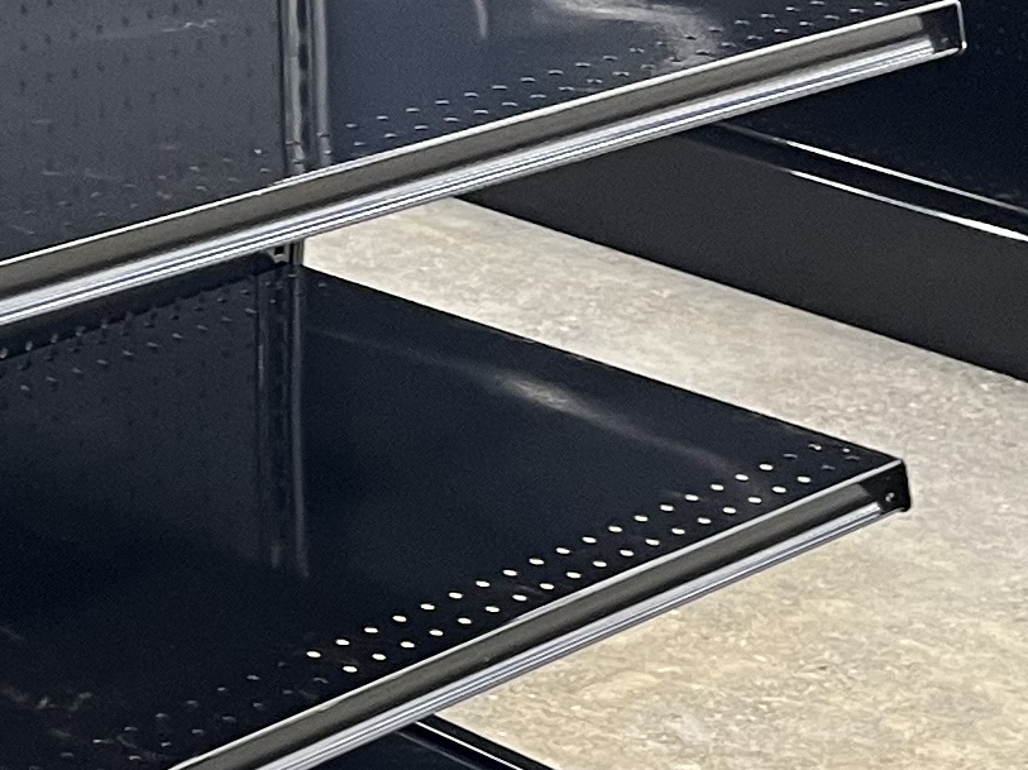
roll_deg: +0.1
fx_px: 3829
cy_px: -106
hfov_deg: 13.2
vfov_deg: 11.3
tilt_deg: -11.3
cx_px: -1015
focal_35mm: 129
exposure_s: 1/60
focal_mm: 5.1
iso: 100
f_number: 1.6
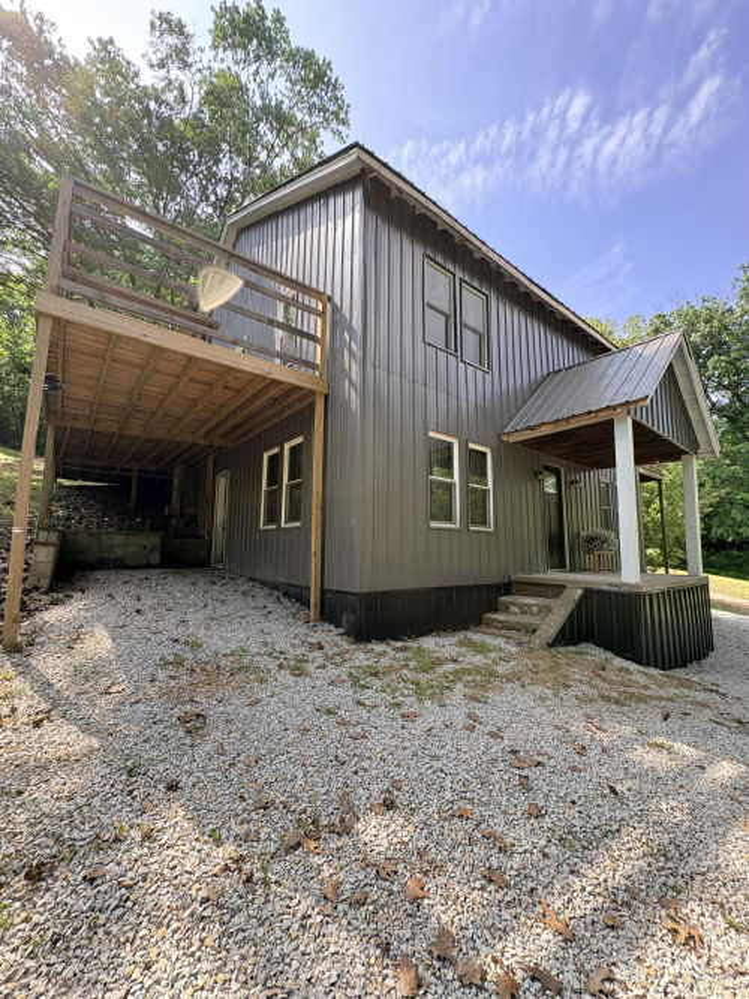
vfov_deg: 102.1
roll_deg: -0.8
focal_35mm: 14
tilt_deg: +8.4
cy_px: 500
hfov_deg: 85.7
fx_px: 404
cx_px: 374
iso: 40
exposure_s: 1/231
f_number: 2.2
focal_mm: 2.22
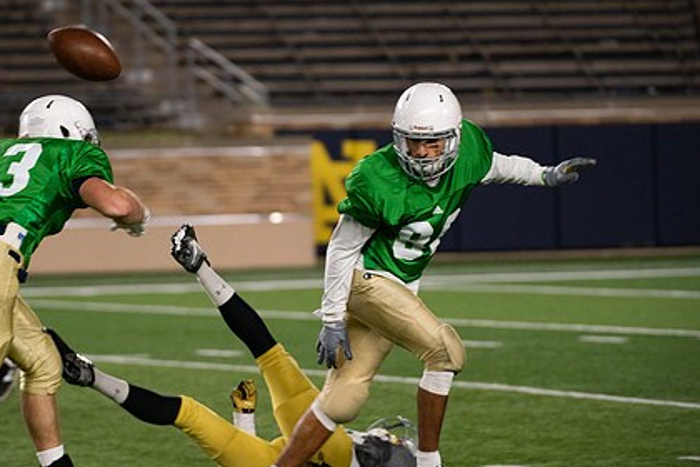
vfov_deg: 4.7
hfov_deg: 7.1
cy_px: 174
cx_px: 282
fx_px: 5638
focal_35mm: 290
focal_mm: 210
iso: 3200
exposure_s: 1/500
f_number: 4
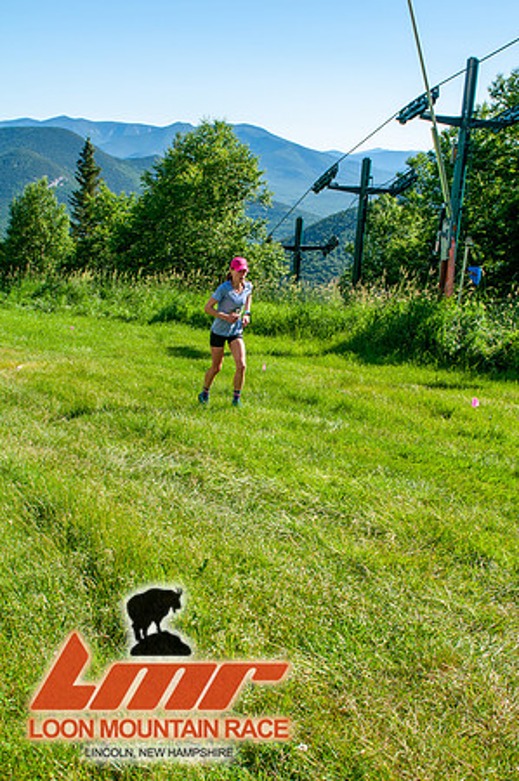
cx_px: 260
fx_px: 780
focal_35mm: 36
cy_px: 390
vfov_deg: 53.2
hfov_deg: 36.8
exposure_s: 1/400
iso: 200
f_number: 8
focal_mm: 24
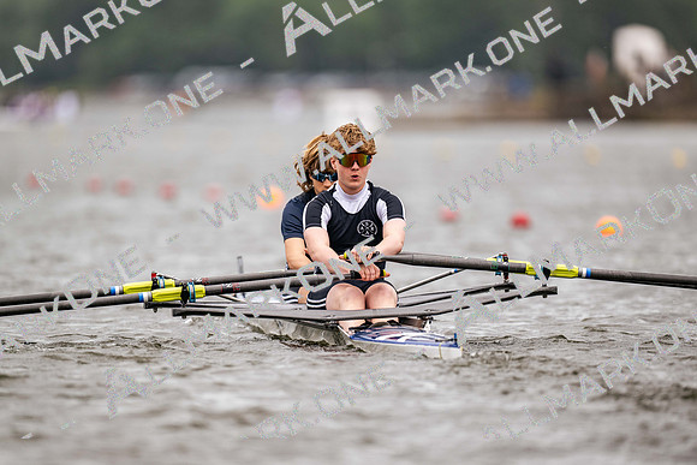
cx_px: 348
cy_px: 232
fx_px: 11619
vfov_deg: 2.3
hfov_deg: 3.4
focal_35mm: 600
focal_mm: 600
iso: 320
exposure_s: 1/2500
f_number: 4
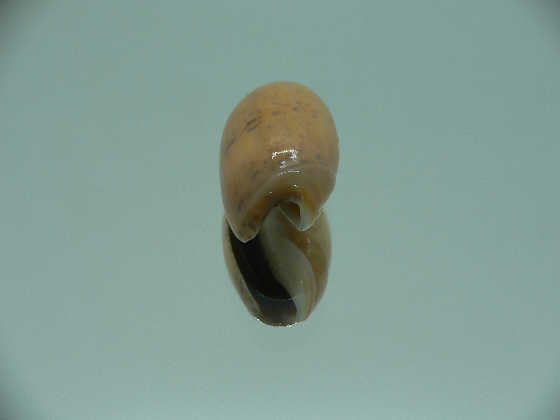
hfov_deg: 52.6
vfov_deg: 40.7
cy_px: 210
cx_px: 280
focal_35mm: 35
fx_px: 566
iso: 80
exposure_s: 1/60
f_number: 2.8
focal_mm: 4.6
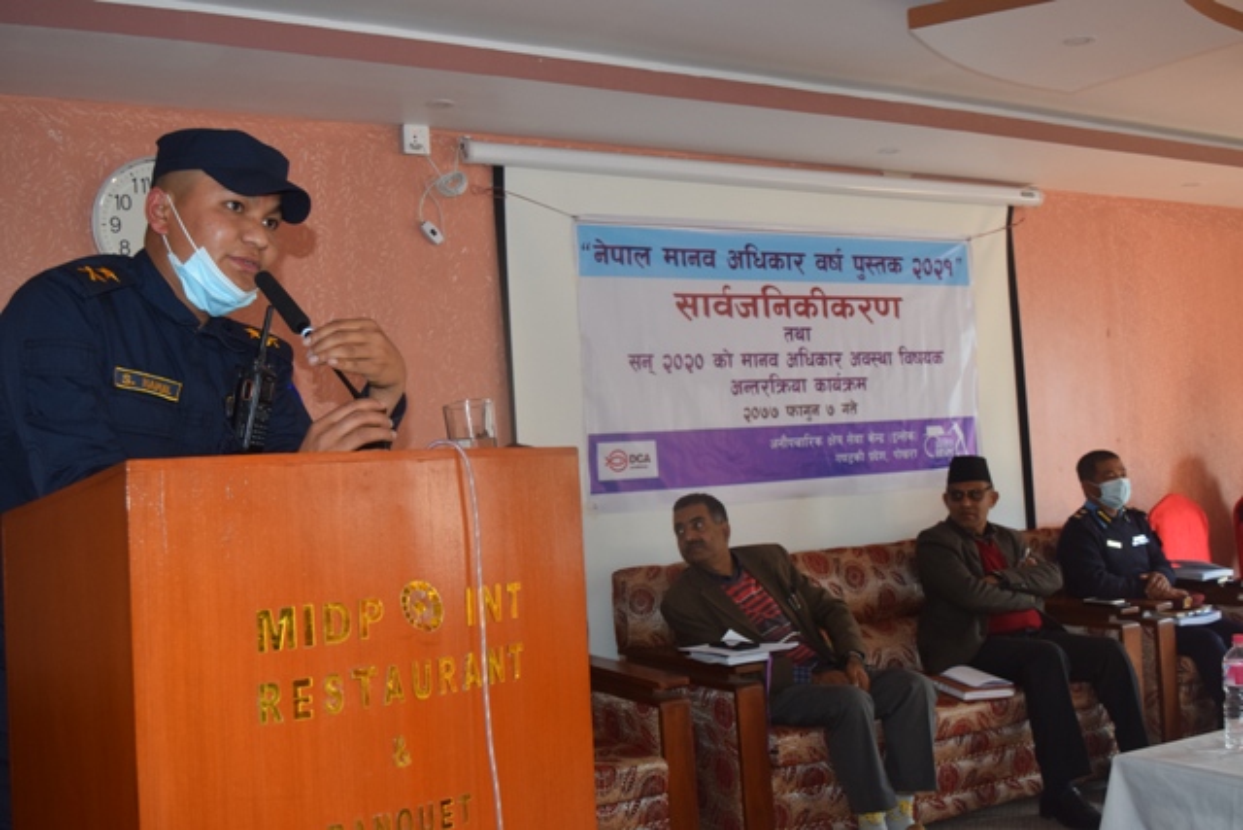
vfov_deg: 35.5
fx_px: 1295
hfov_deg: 51.3
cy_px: 415
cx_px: 622
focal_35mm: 38
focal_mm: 25
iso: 800
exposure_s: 1/100
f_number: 5
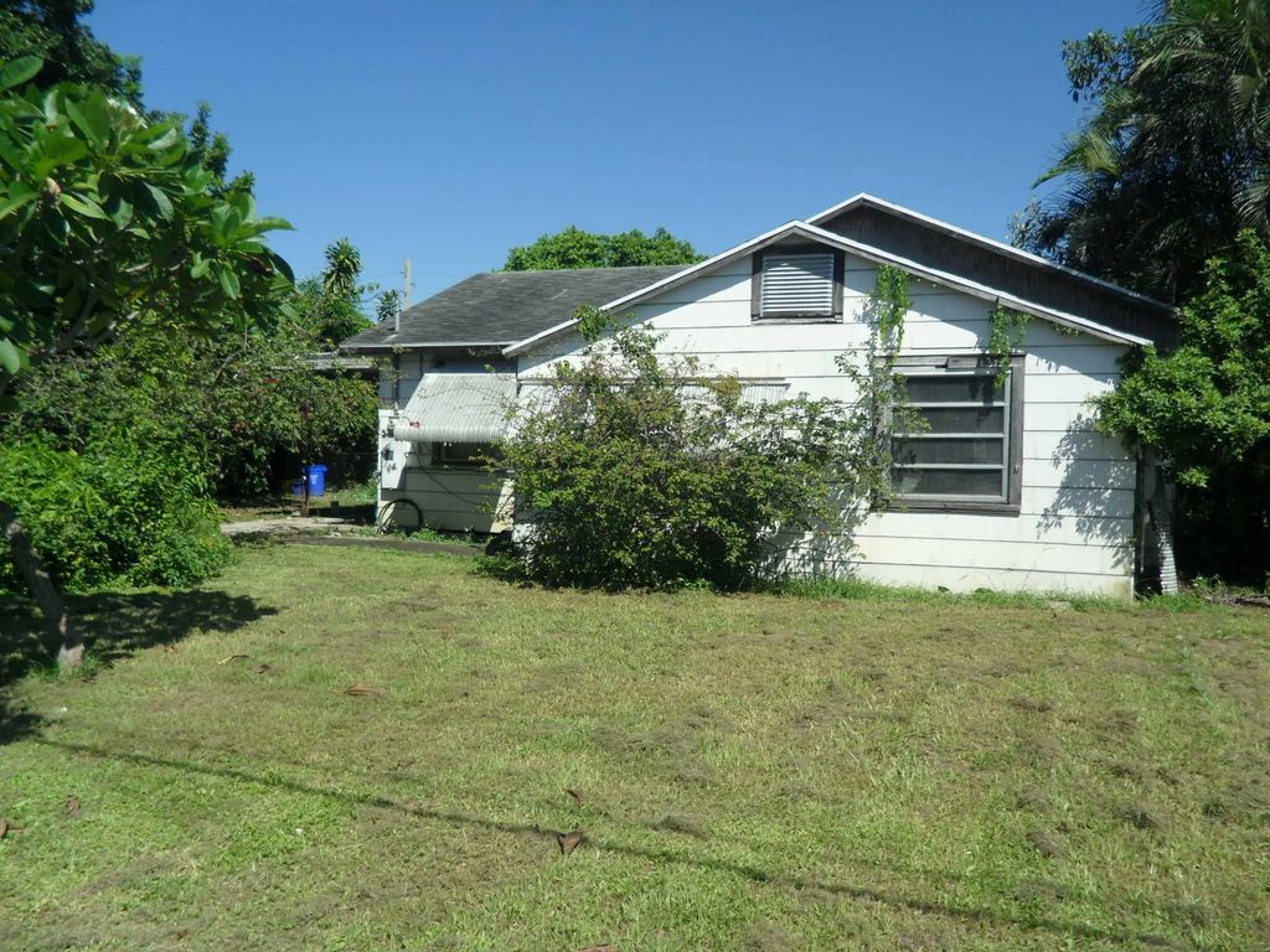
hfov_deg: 65.3
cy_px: 476
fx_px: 991
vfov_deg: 51.4
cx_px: 635
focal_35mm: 27
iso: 80
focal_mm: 4.9
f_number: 9.1
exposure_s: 1/180
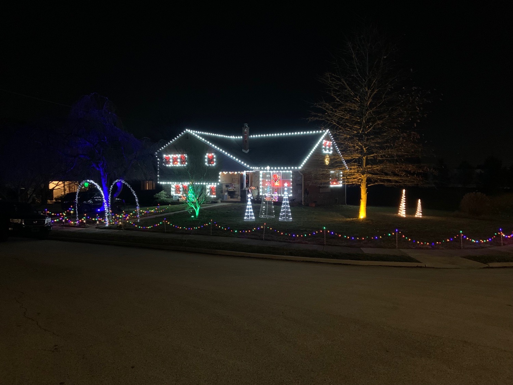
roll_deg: +0.1
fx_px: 385
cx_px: 256
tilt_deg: -2.6
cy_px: 192
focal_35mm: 26
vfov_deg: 53.1
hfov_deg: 67.3
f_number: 1.8
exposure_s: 1/17
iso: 800
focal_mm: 4.25
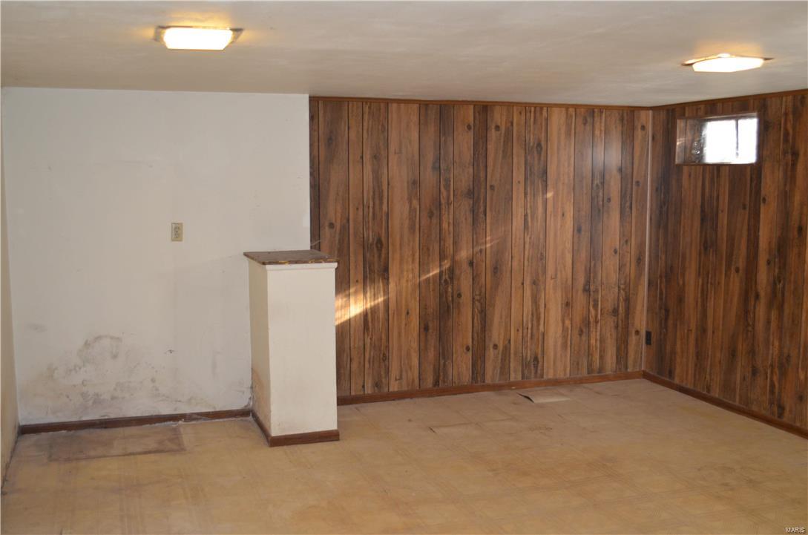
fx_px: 873
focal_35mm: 39
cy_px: 268
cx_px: 404
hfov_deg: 49.6
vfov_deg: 34.1
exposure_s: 1/60
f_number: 4.2
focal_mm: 26
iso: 1000
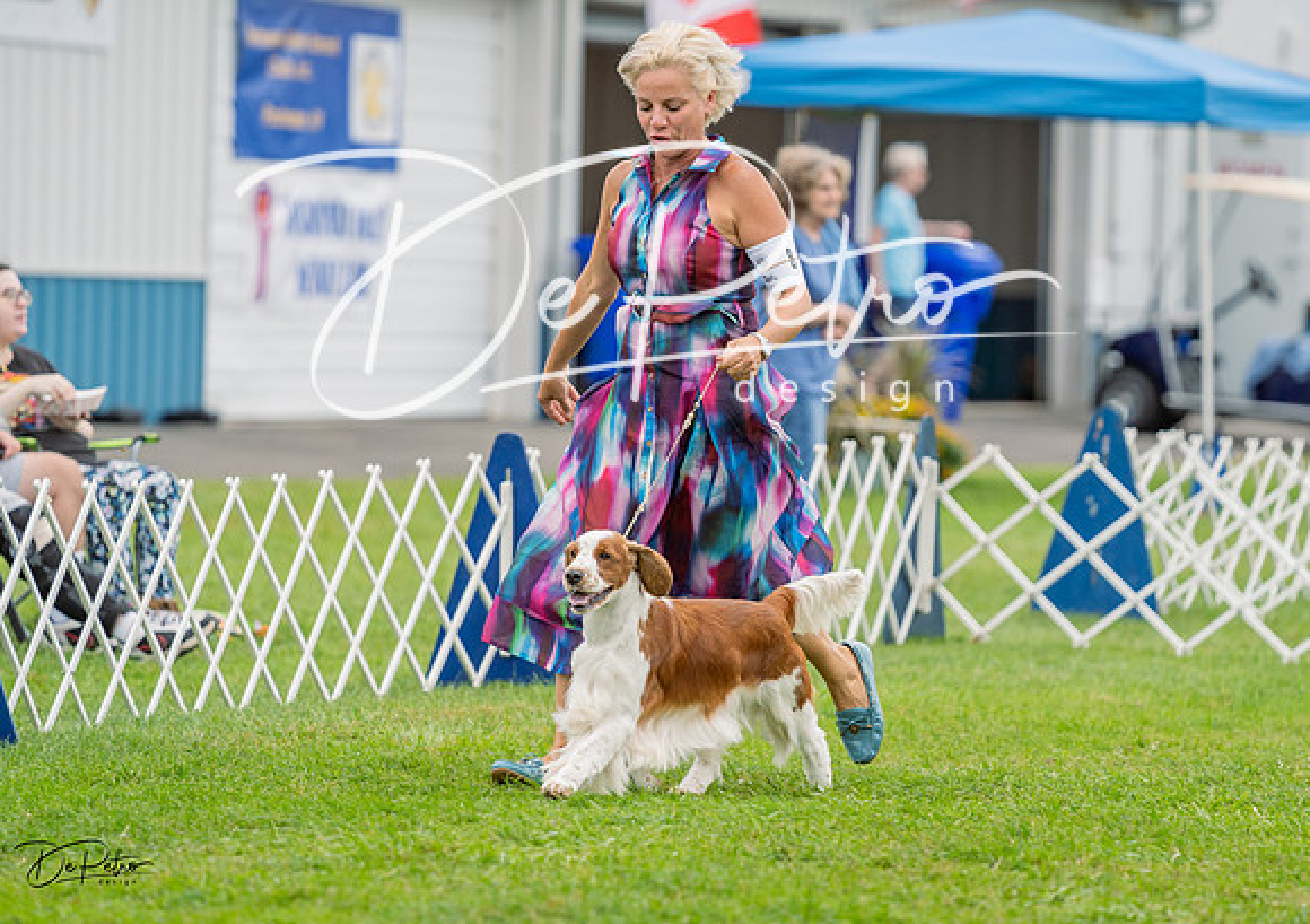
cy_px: 391
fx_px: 9271
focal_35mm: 250
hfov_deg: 8.1
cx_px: 693
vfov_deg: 5.7
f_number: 3.5
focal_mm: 200
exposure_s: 1/1250
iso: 400
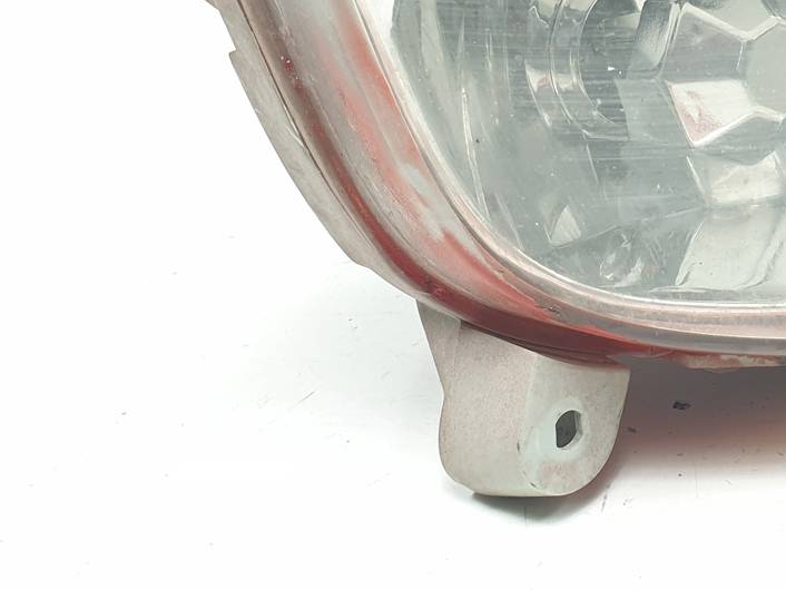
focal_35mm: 53
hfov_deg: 33.3
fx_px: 1204
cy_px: 48
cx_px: 775
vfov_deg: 26.5
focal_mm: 4.3
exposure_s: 1/100
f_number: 2.4
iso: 50
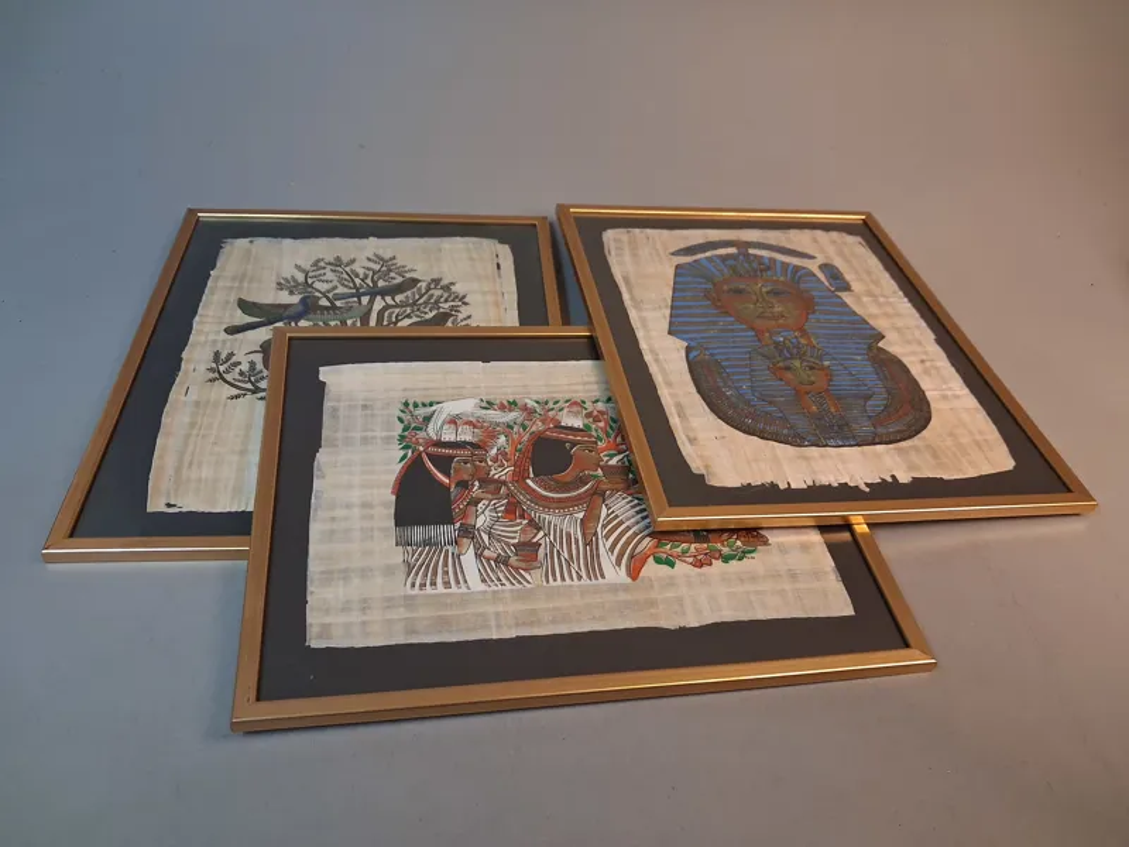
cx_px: 564
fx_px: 881
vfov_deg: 51.4
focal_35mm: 27
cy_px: 424
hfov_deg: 65.3
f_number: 1.8
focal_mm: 4
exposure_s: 1/100
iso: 500
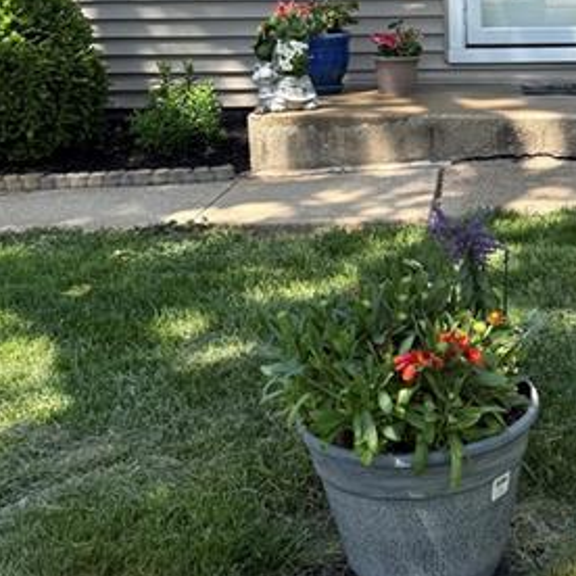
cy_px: 175
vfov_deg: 28.8
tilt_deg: -11.6
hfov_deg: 28.2
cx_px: 495
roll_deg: +0.8
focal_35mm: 59
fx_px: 1111
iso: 80
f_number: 1.78
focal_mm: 6.76
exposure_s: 1/931
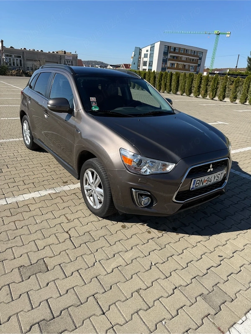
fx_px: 232
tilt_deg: -19.4
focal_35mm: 24
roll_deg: -5.2
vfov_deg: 71.6
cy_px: 167
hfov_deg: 56.8
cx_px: 126
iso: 80
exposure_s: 1/4167
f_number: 1.78
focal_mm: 6.76
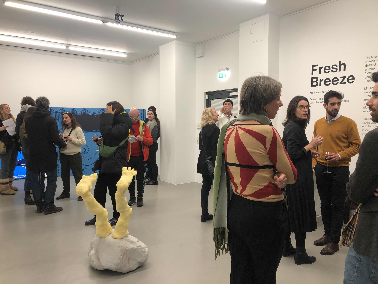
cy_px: 142
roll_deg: -0.6
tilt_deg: -4.5
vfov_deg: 49.7
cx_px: 189
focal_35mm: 28
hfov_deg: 63.4
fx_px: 306
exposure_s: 1/33
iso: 32
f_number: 1.8
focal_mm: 3.99
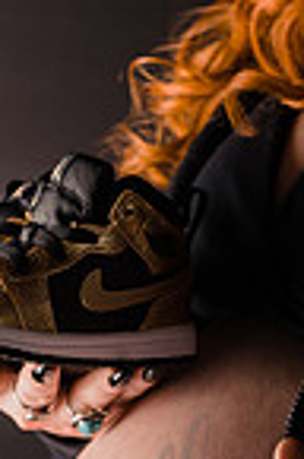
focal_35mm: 155
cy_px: 484
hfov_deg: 8.8
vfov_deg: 13.1
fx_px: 1973
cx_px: 119
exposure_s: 1/200
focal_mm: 50
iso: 200
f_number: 5.6
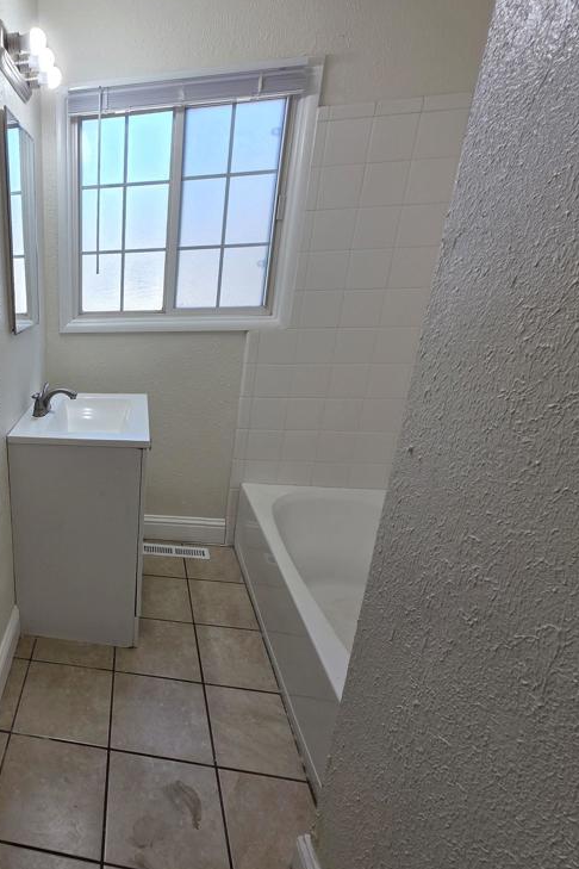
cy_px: 448
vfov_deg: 86.9
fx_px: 458
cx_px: 30
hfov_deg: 53.9
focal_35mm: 19
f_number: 1.9
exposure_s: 1/120
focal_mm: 2.2
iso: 25
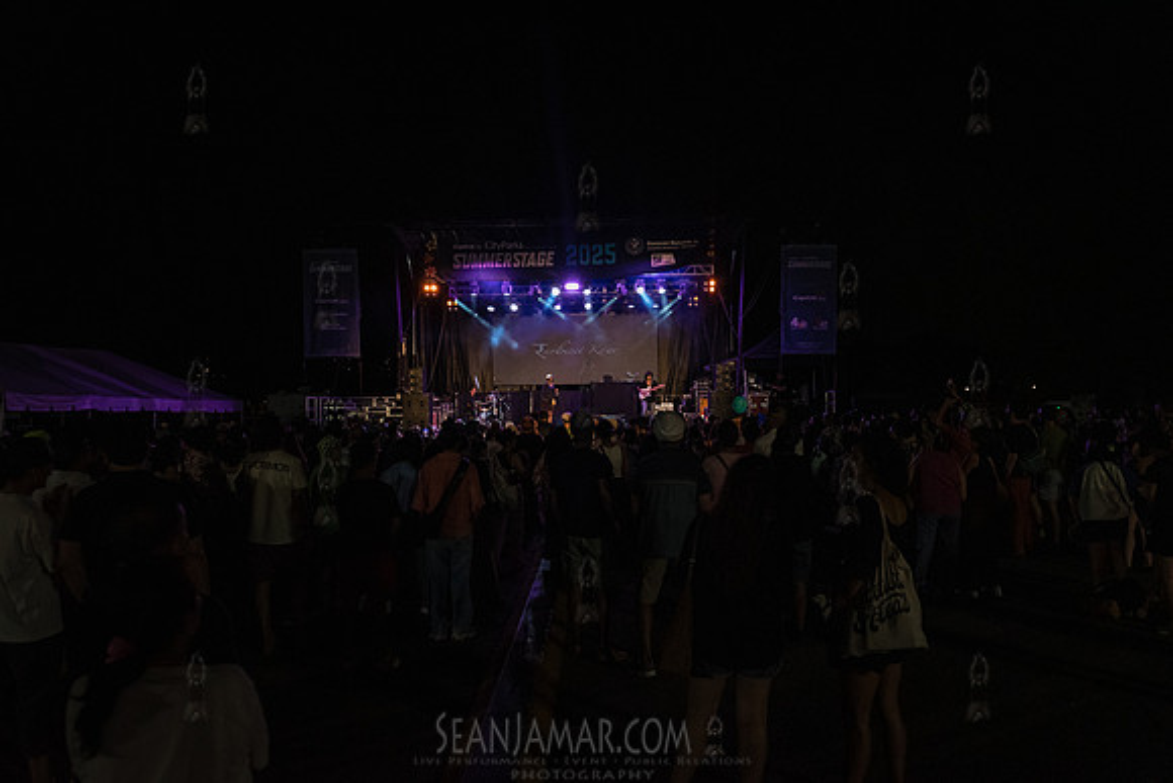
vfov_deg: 47.8
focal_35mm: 27
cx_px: 572
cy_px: 391
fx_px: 884
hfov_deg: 67.1
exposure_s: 1/400
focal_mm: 26
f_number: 3.5
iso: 6400
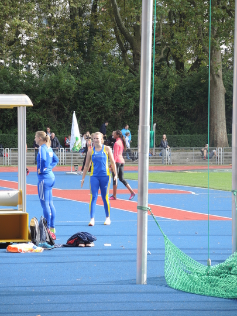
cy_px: 158
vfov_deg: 9.9
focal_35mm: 200
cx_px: 118
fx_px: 1826
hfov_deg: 7.4
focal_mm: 42.8
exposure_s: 1/250
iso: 160
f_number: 4
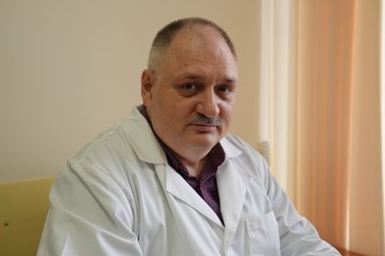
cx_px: 196
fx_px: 449
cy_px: 130
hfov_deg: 46.4
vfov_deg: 31.8
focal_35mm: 42
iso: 500
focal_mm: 41
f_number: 4
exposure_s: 1/160
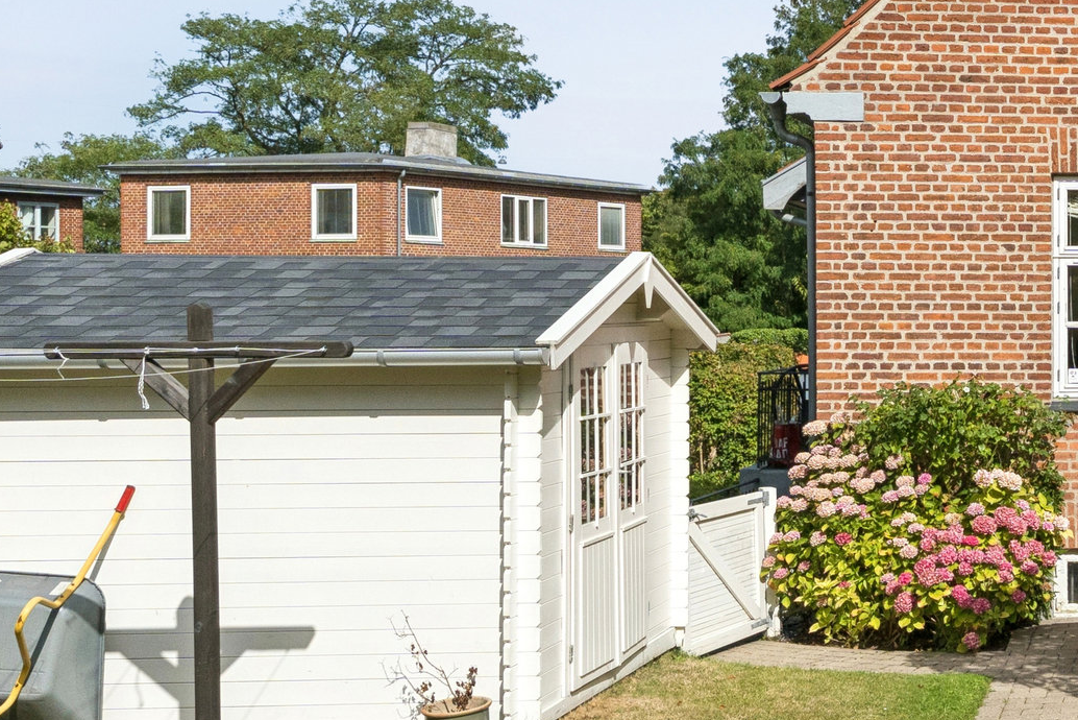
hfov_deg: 28.0
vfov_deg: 22.2
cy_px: 165
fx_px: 1811
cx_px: 1366
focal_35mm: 60
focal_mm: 13.9
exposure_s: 1/2500
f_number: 7.1
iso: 400
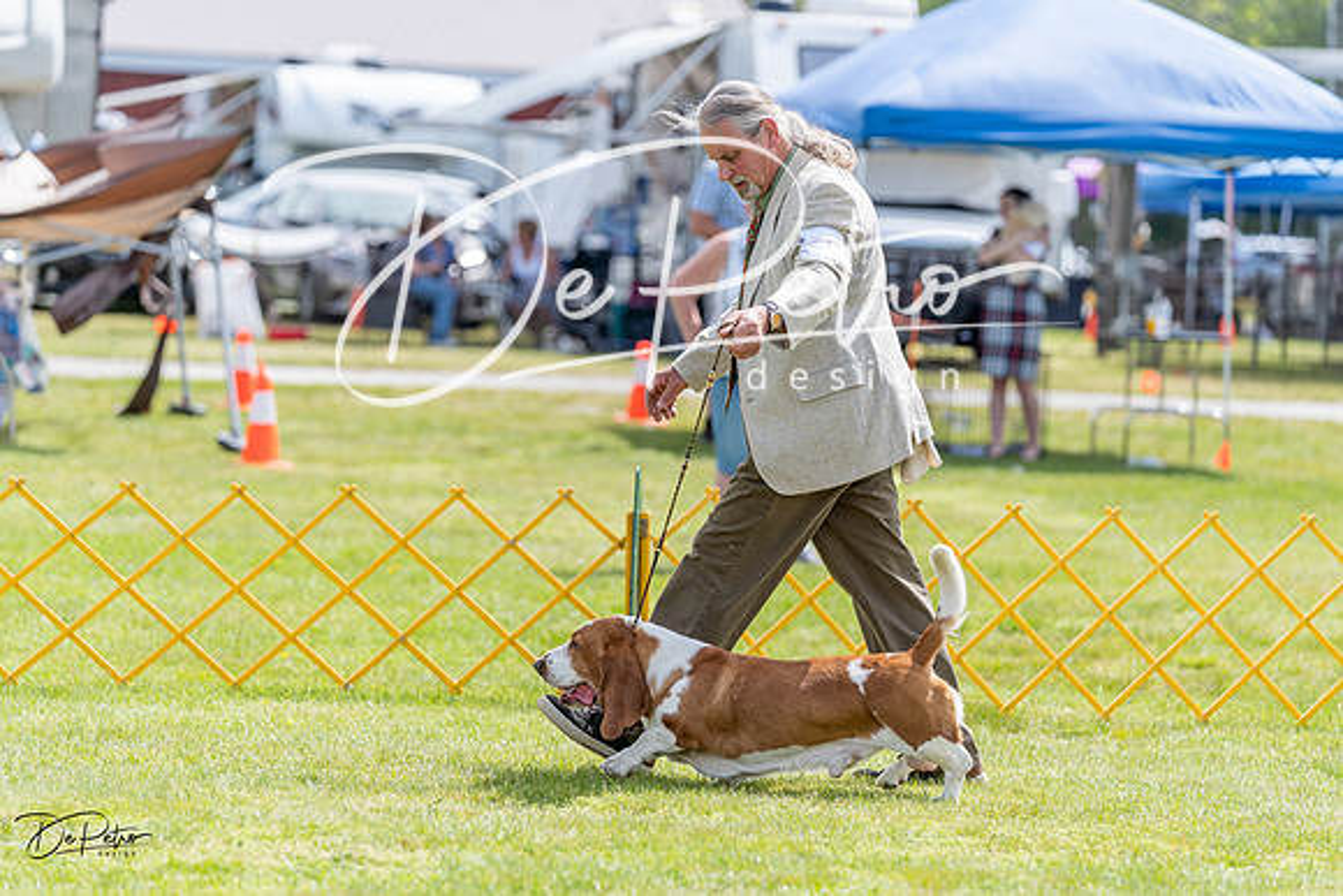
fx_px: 6087
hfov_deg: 12.6
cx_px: 672
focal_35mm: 163
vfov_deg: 8.4
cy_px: 448
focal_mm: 154
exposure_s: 1/1000
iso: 100
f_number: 3.5
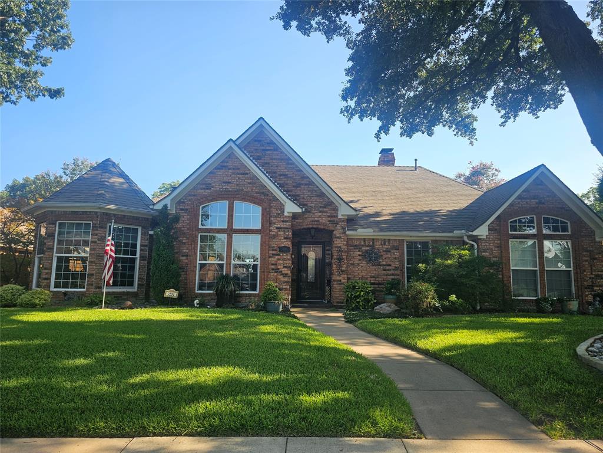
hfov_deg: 73.9
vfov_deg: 58.9
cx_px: 302
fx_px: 401
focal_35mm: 23
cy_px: 226
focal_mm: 6.3
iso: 10
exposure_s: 1/214
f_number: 1.7
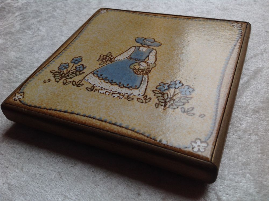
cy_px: 100
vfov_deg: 40.6
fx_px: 272
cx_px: 134
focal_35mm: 35
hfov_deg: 52.7
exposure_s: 1/24
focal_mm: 4.28
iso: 50
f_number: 2.4
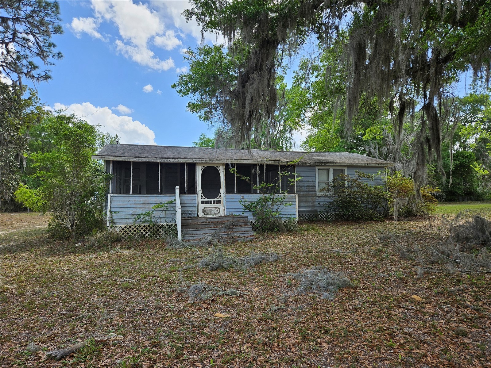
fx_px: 326
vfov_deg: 58.9
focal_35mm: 23
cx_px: 246
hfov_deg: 73.9
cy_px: 184
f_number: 1.8
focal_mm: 5.4
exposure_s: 1/705
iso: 25
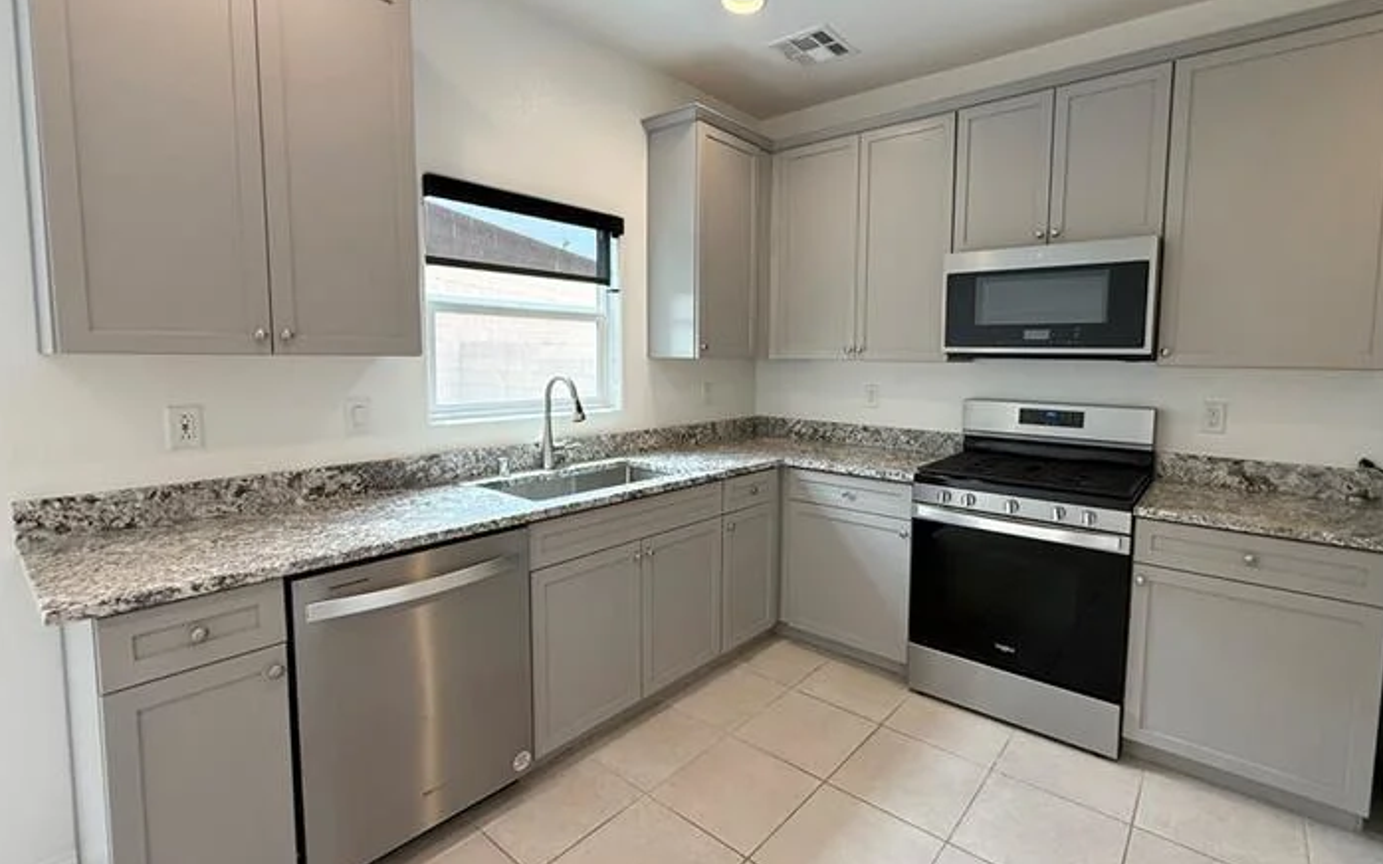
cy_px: 404
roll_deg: -0.5
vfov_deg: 67.9
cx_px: 753
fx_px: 641
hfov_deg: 94.1
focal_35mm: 17
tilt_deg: -5.1
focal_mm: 2.22
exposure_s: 1/120
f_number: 2.2
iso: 160
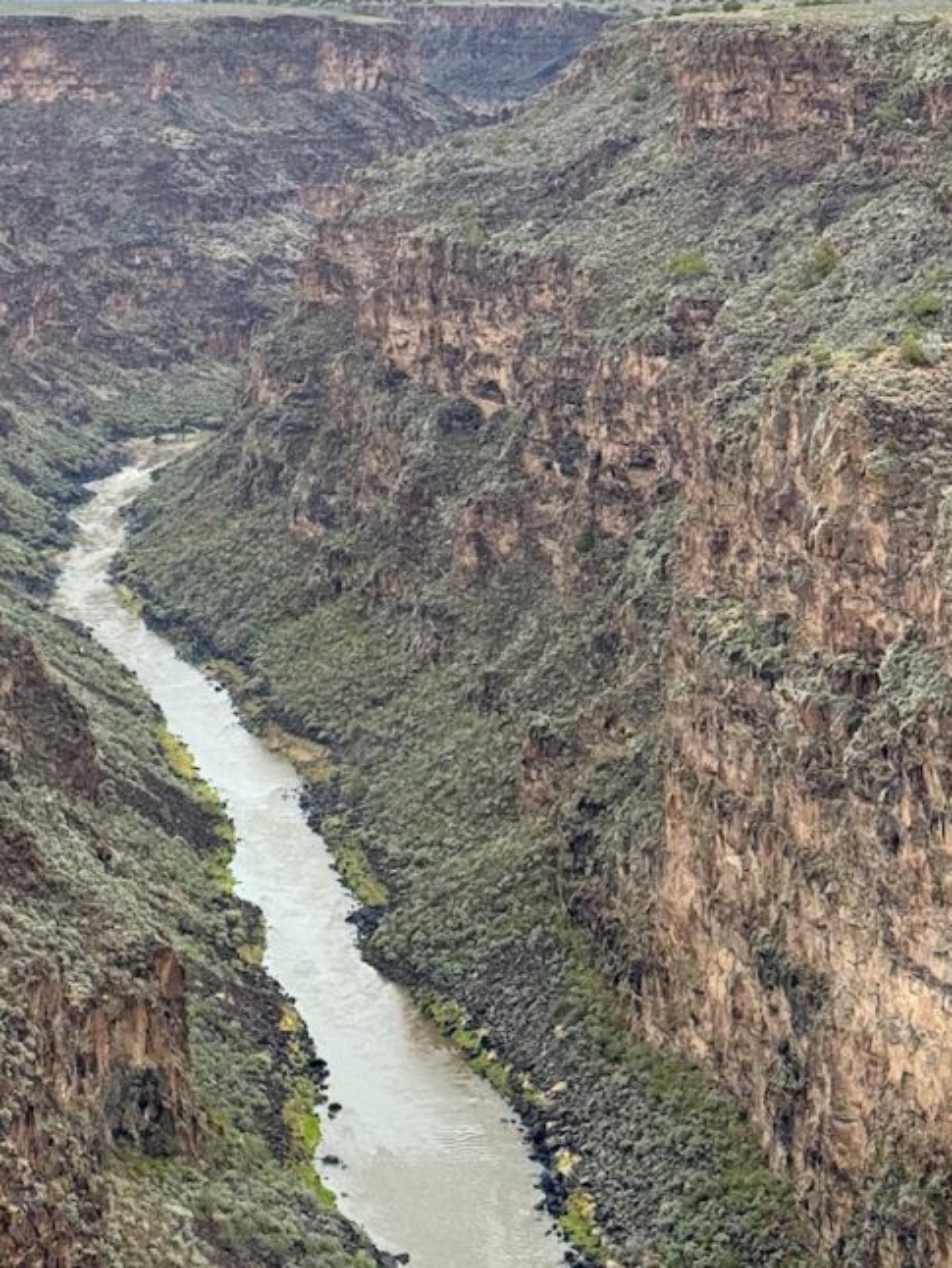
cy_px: 289
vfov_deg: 25.3
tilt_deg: -3.2
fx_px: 2785
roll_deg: +0.8
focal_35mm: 76
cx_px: 216
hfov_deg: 19.2
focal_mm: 6.76
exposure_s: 1/1011
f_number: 1.78
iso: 64
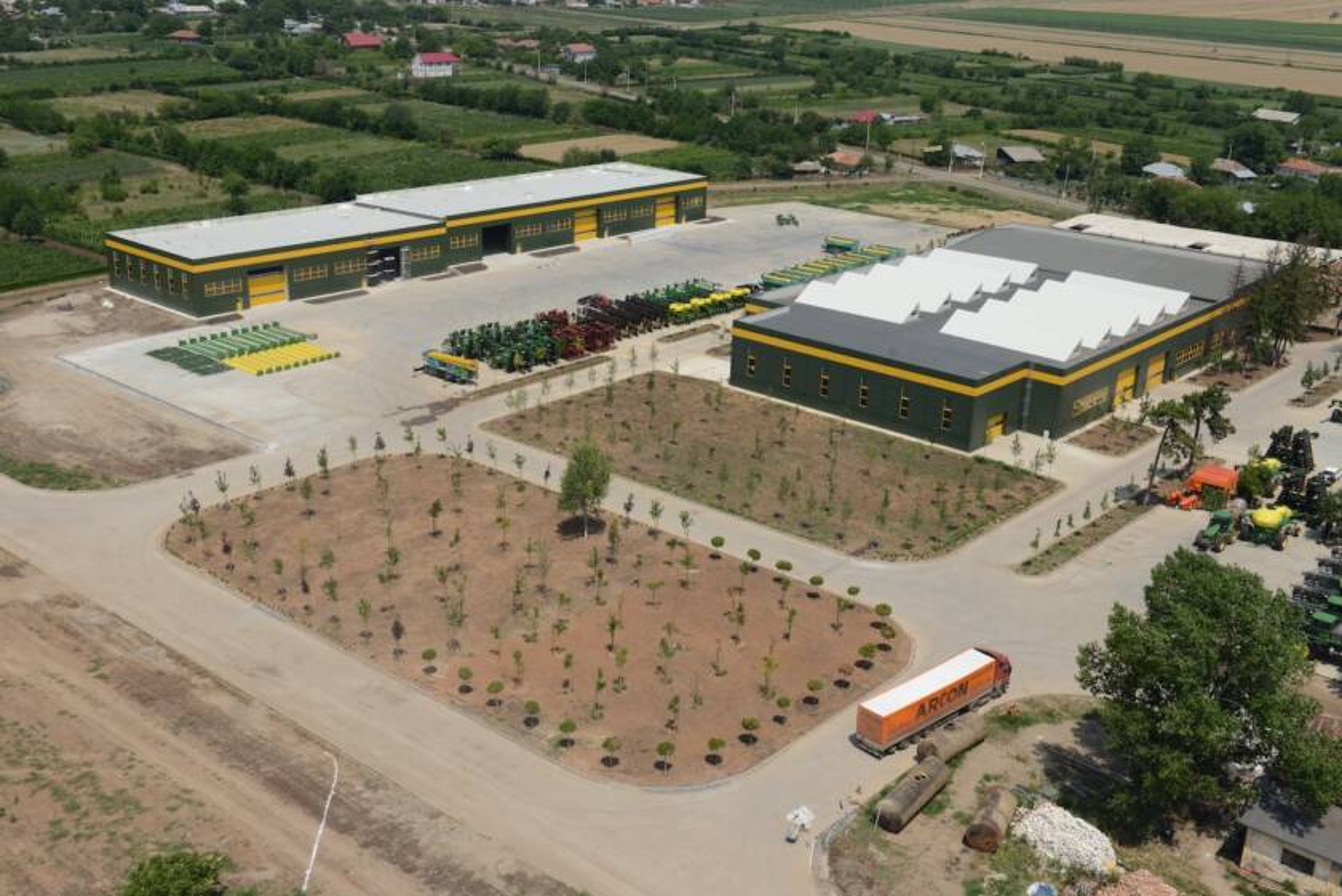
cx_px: 671
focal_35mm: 38
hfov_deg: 50.7
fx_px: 1417
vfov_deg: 35.1
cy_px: 448
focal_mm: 38
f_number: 10
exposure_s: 1/500
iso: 200
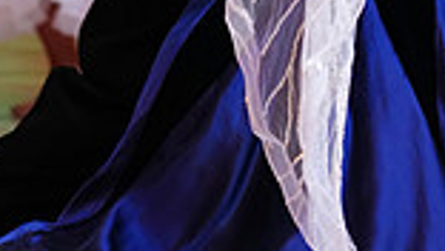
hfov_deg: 5.3
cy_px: -217
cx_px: 170
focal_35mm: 410
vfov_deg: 3.0
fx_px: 4841
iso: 2500
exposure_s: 1/400
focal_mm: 105
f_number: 4
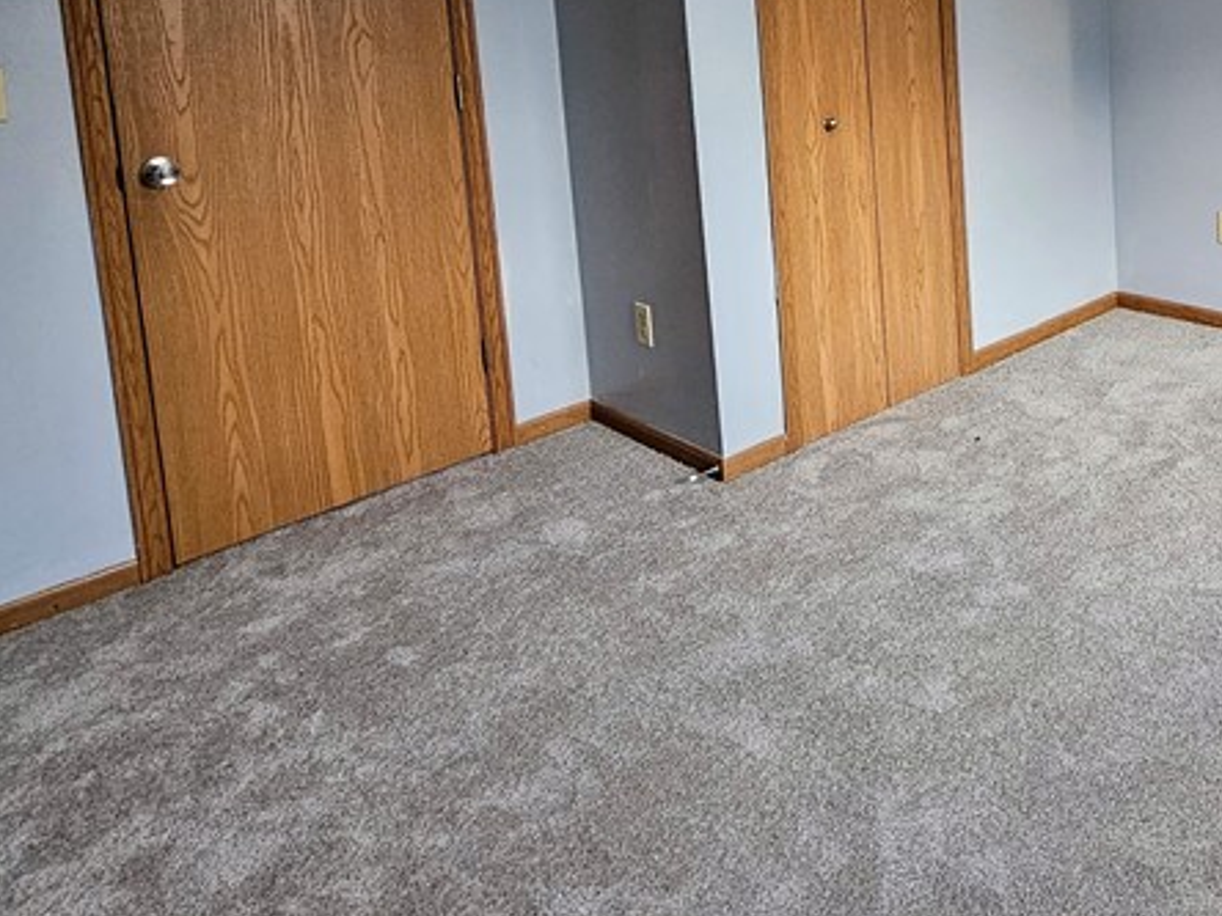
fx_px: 1059
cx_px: 1139
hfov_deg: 51.6
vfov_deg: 42.0
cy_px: 50
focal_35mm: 30
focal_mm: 2.2
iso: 200
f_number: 2.2
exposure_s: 1/60
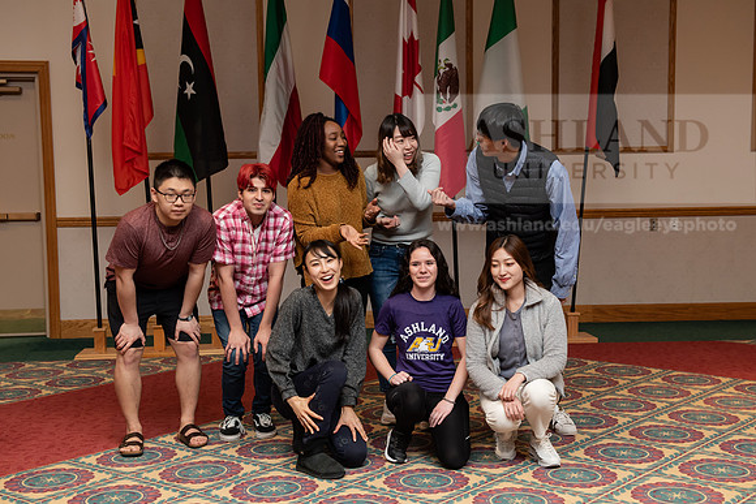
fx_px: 1073
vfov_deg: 26.5
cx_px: 388
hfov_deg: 38.8
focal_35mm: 51
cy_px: 266
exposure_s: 1/200
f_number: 5.6
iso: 1250
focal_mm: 48
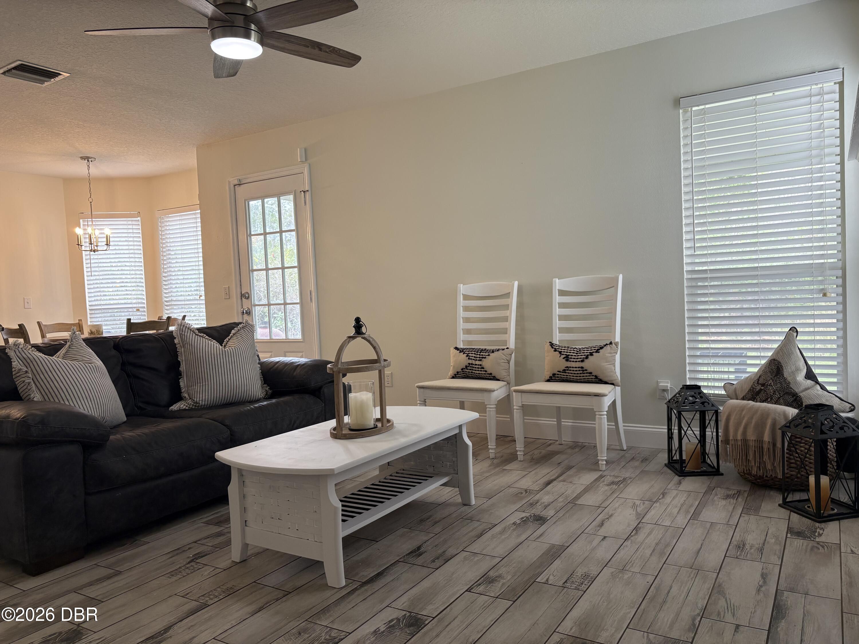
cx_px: 430
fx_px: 645
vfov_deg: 53.1
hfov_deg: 67.3
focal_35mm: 26
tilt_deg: -2.2
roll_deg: +2.8
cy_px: 322
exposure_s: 1/60
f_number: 1.6
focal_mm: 5.96
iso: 100
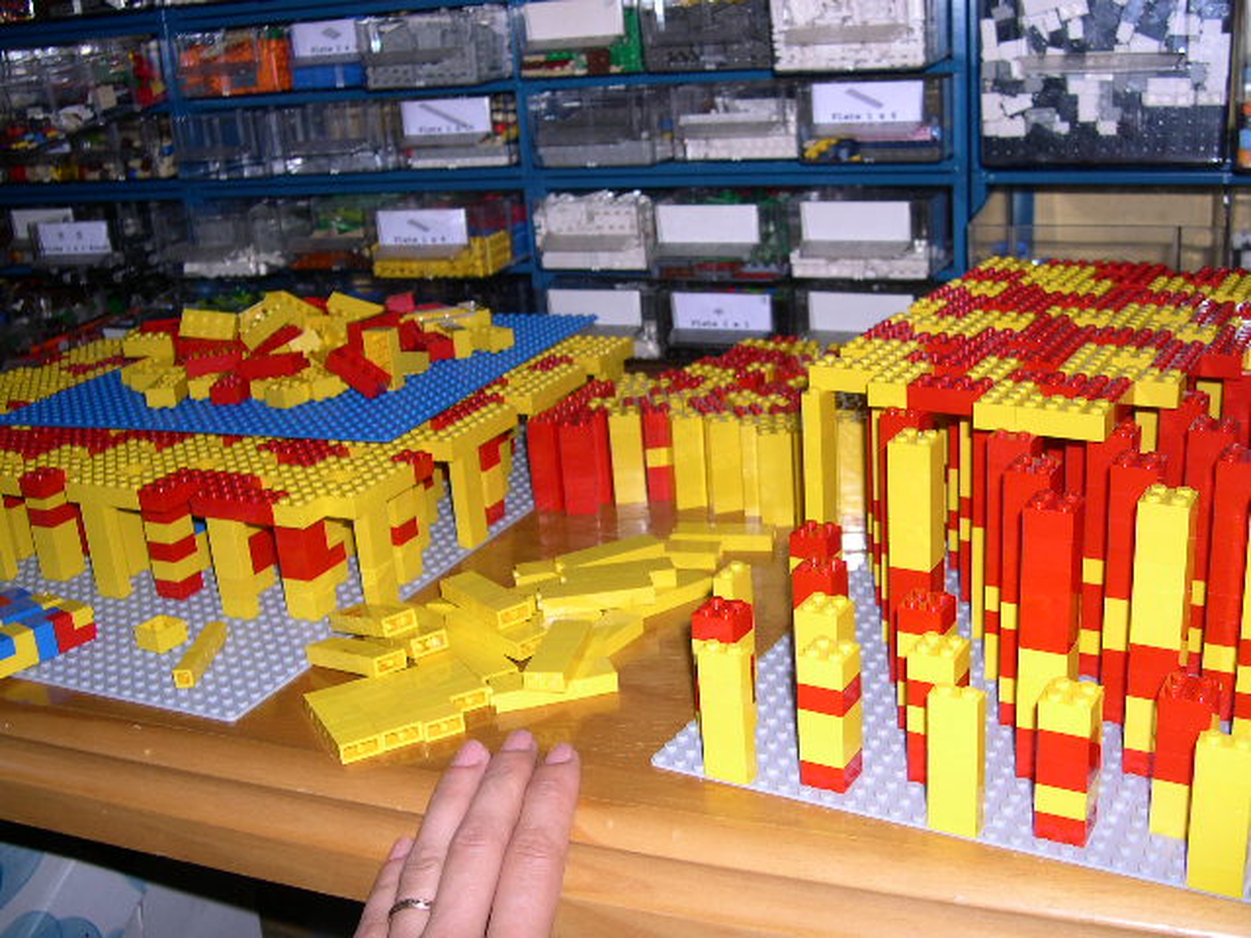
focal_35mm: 38
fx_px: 1373
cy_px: 469
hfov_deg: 49.0
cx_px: 626
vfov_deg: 37.7
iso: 100
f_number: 2.8
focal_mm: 8
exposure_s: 1/60
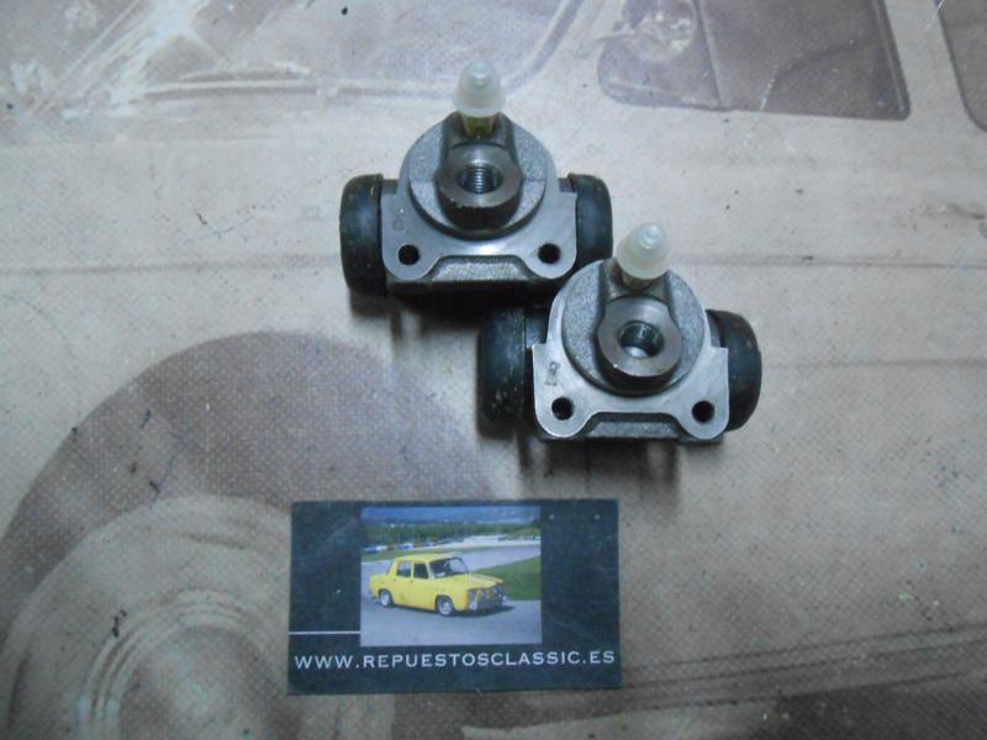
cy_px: 370
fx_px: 741
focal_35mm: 26
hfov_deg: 67.3
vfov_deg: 53.1
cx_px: 494
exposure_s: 1/20
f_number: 3.5
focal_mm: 4.6
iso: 800
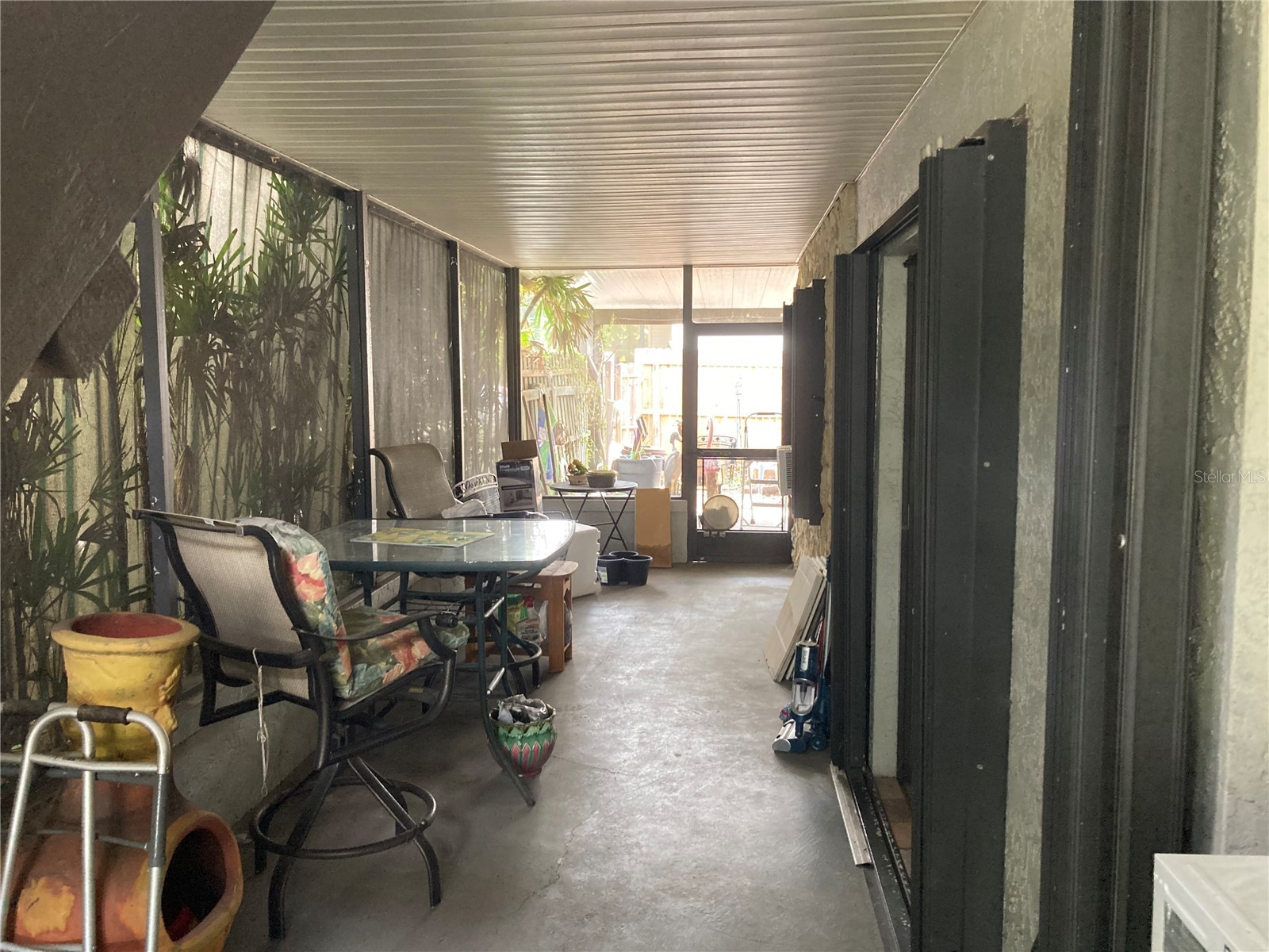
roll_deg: -1.0
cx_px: 634
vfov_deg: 49.7
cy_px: 476
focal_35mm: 28
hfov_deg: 63.4
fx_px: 1026
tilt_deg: -7.1
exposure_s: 1/40
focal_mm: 3.99
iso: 250
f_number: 1.8
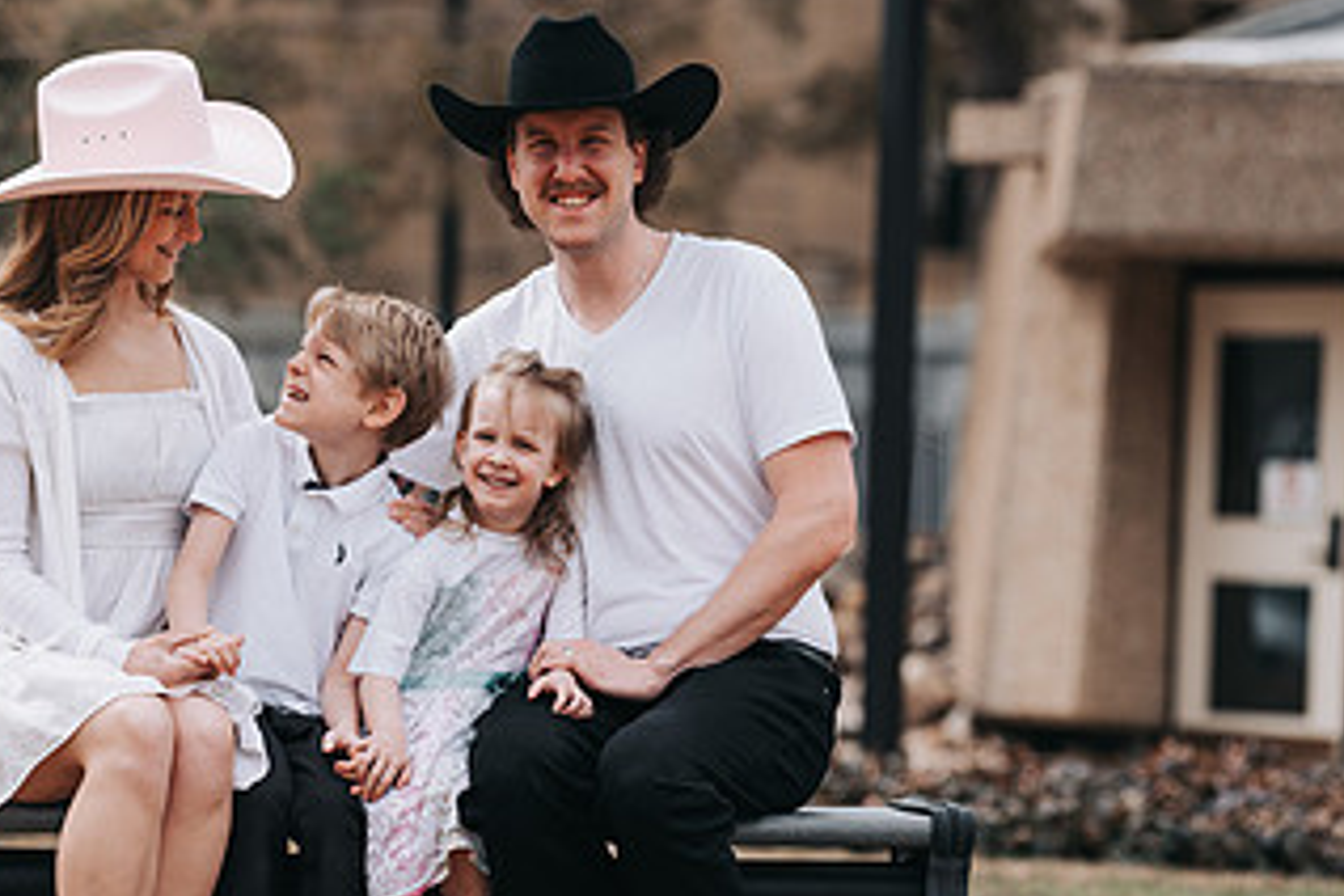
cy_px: 653
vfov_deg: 8.3
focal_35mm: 165
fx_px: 6160
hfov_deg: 12.4
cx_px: 389
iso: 100
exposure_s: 1/2500
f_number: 2
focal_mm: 81
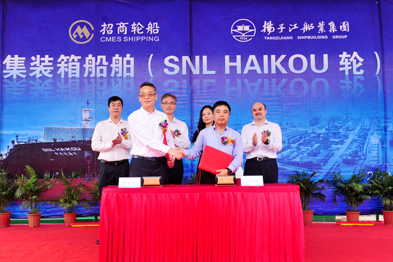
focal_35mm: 40
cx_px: 196
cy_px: 131
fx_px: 437
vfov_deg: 33.4
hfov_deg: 48.4
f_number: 5
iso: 320
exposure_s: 1/250
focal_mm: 40
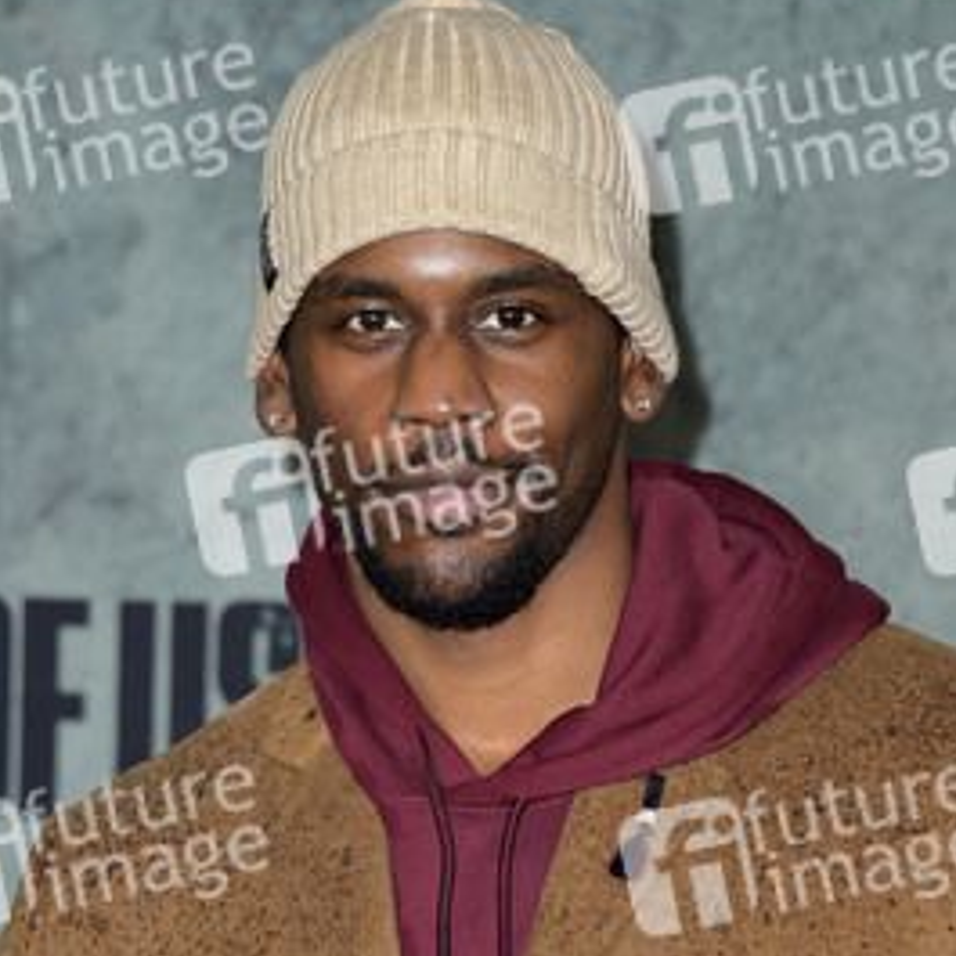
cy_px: 671
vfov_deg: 7.6
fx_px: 7218
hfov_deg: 7.6
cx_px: 478
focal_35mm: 231
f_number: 6.3
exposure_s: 1/250
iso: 640
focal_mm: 180
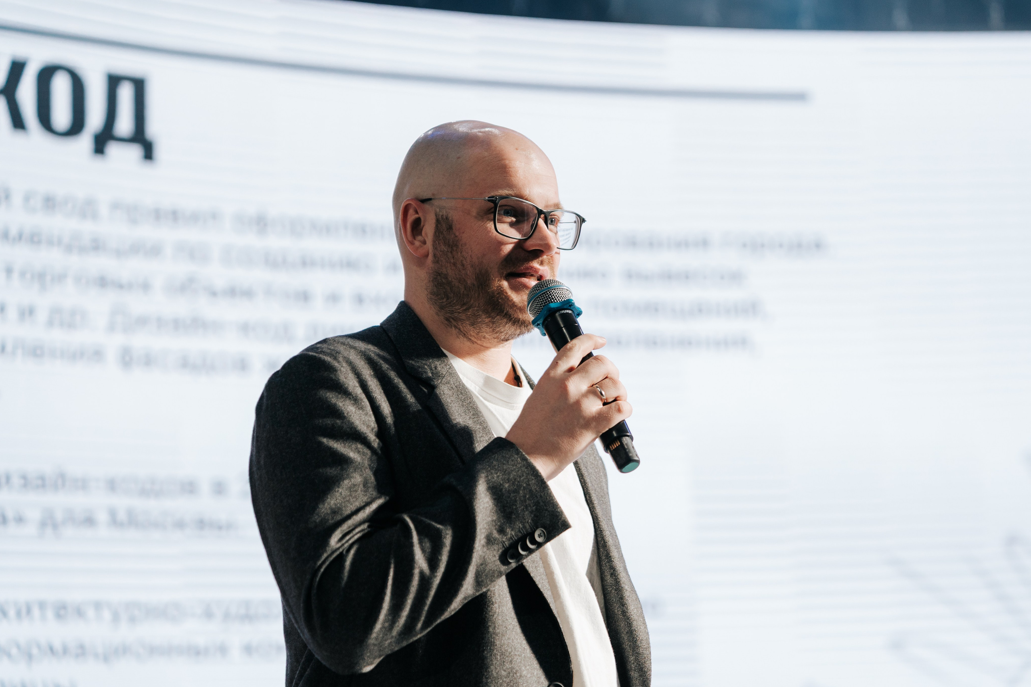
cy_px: 367
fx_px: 2434
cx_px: 609
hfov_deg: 23.9
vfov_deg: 16.1
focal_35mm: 85
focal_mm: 70
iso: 640
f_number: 2.8
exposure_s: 1/250
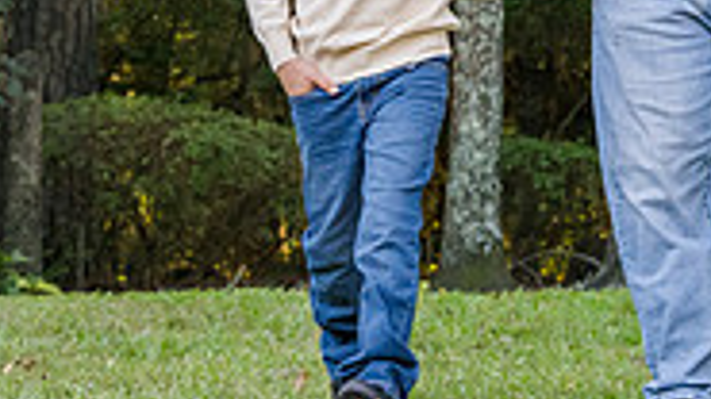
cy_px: -171
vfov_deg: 4.0
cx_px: 1045
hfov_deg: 7.0
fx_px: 5768
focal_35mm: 306
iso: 2000
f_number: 8
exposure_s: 1/200
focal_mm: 79
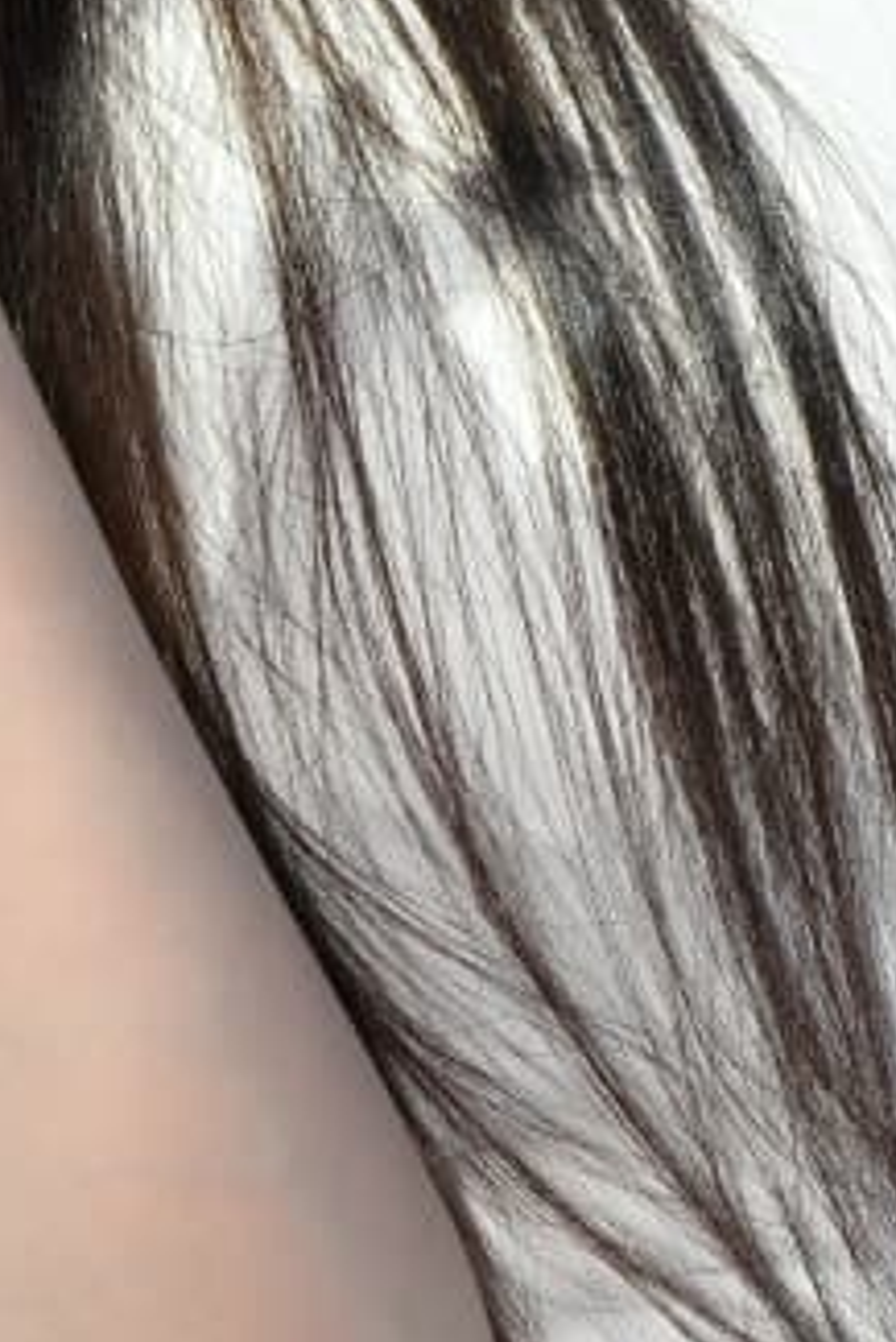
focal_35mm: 802
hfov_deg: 1.7
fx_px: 29907
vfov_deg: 2.6
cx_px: 520
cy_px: 314
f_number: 5.6
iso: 400
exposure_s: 1/250
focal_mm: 145
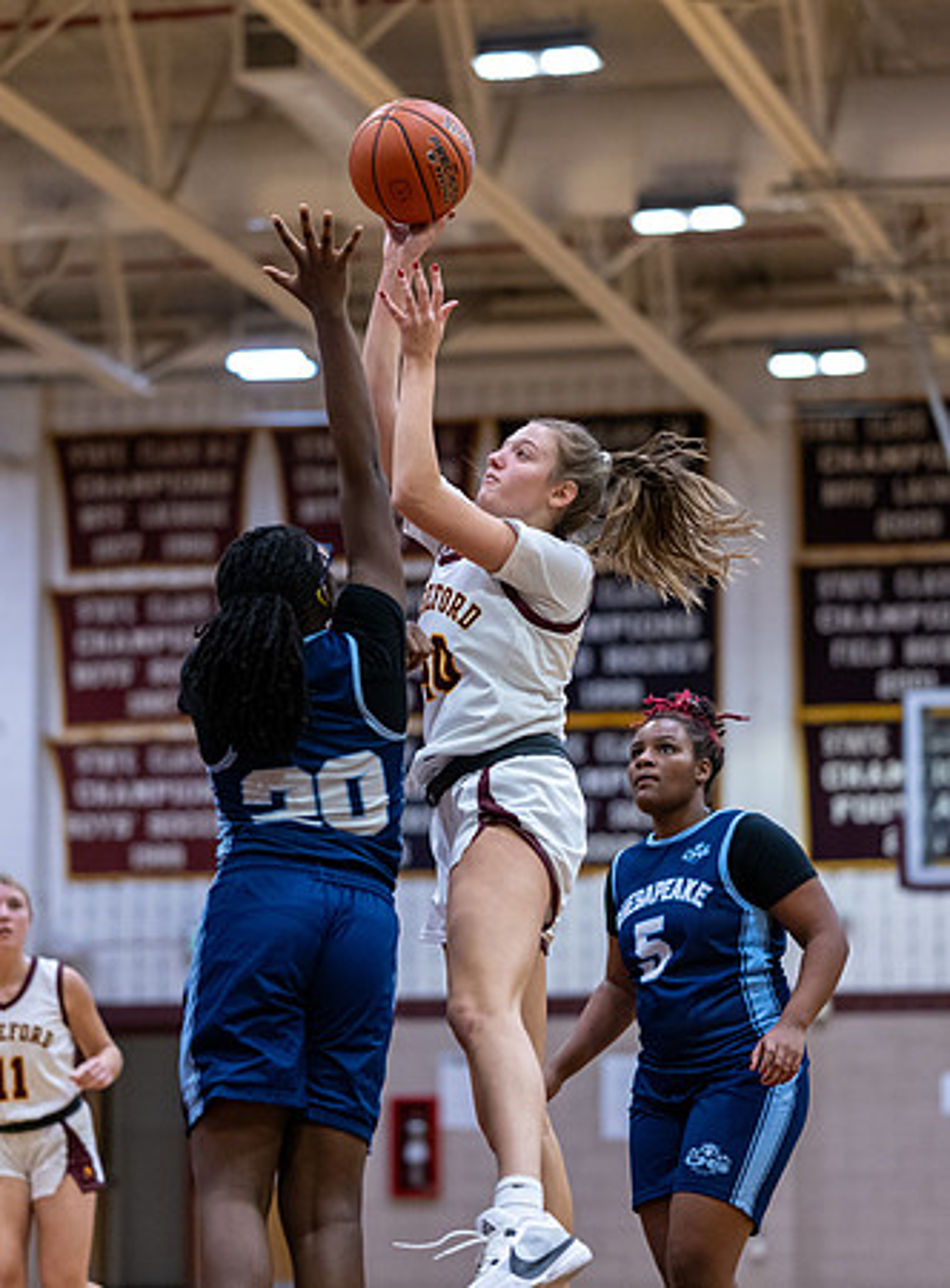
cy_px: 644
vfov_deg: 15.5
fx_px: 4743
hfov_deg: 11.4
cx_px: 474
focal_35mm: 128
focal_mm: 85
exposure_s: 1/1250
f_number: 1.8
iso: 2000
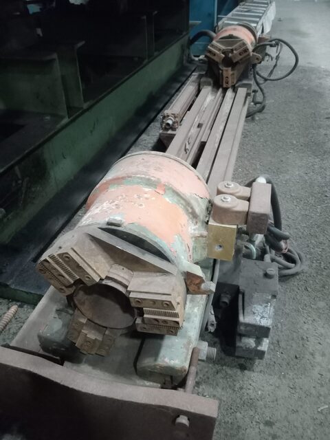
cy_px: 220
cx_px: 165
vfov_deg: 63.4
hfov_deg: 49.7
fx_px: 356
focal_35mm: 28
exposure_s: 1/30
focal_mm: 3.71
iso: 2540
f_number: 2.2
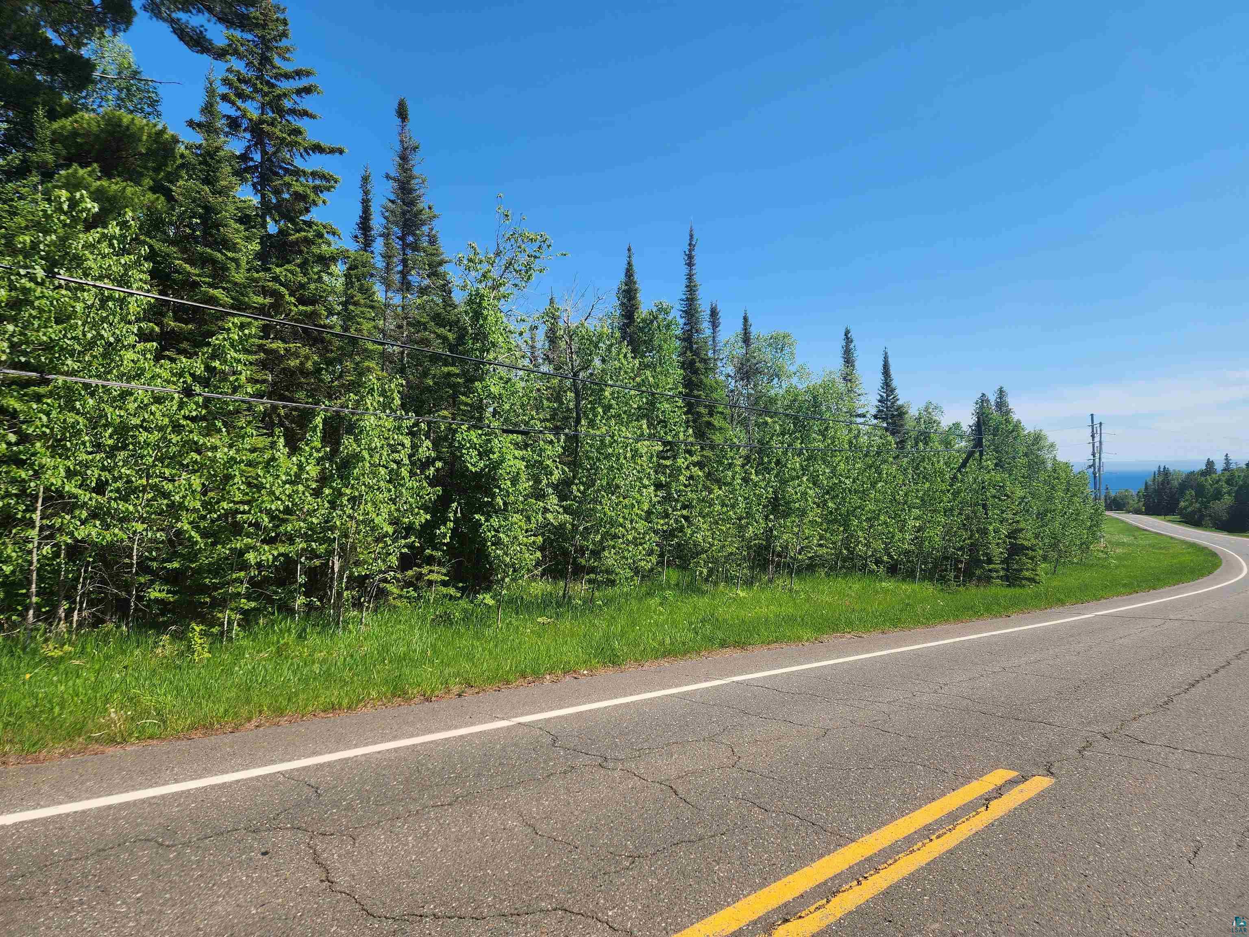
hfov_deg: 73.9
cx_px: 624
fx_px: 830
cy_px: 468
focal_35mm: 23
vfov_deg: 58.9
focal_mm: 6.4
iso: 12
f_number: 1.8
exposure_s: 1/1000
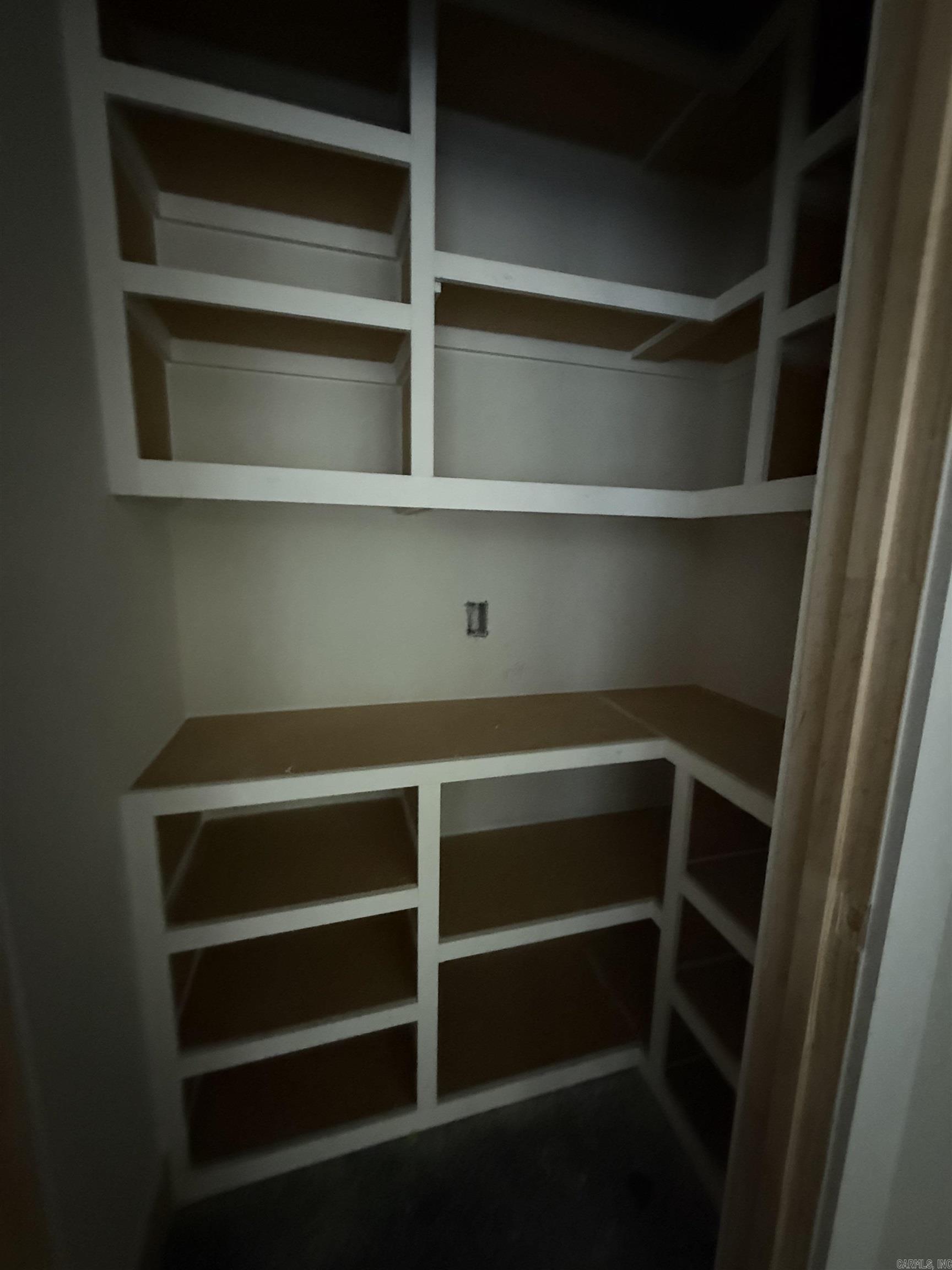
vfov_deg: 102.1
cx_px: 476
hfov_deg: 85.7
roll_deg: -2.5
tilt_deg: -9.0
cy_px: 635
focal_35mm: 14
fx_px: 513
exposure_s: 1/30
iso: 2000
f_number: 2.2
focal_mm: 2.22
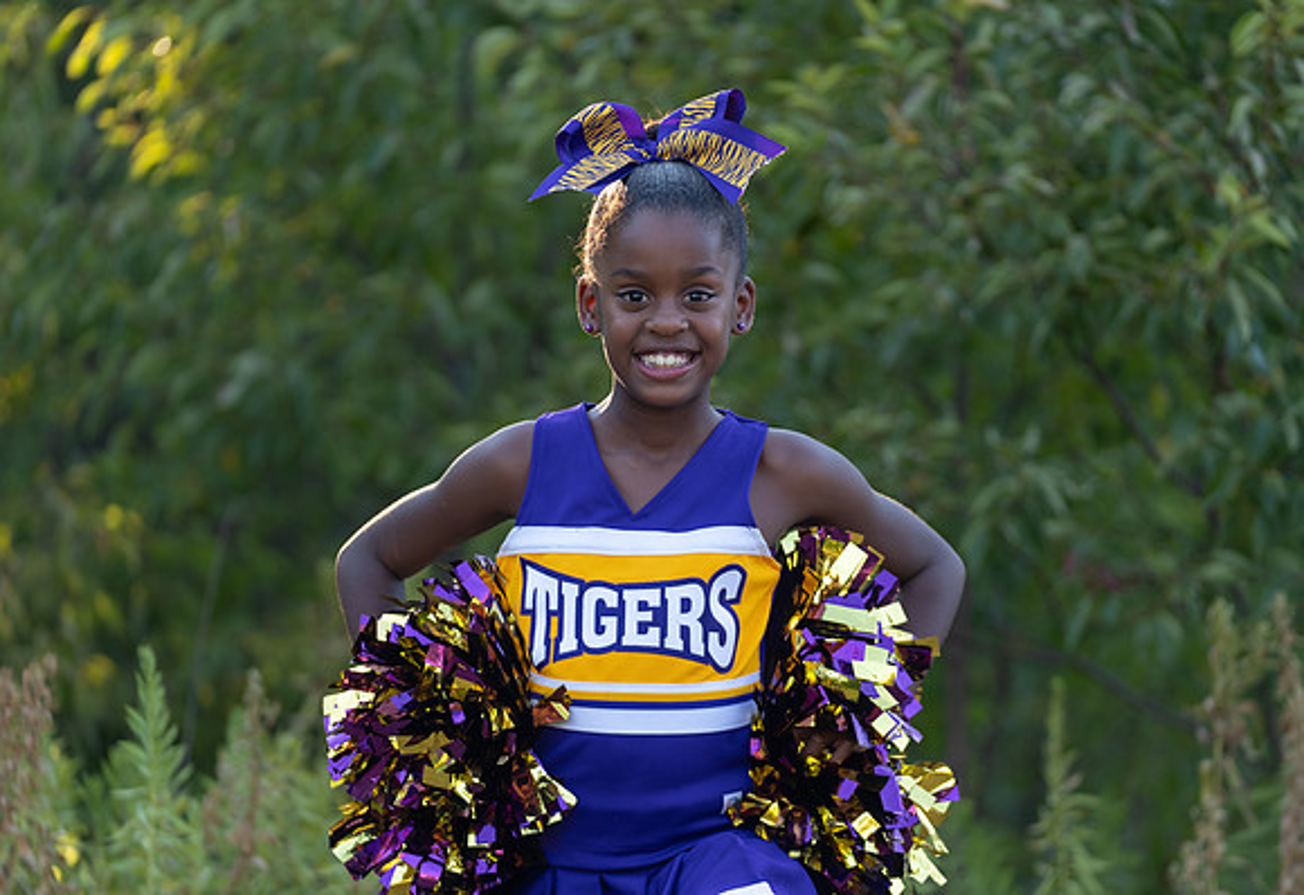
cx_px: 654
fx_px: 6061
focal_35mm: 166
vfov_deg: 8.4
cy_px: 514
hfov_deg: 12.3
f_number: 2.8
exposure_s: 1/320
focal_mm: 140
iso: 160
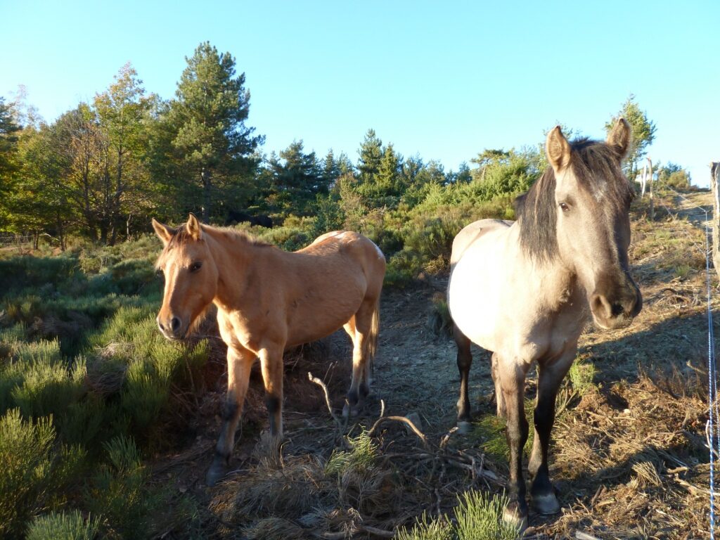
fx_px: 520
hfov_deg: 69.4
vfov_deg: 54.9
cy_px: 270
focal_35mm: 25
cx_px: 360
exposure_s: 1/100
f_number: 3.3
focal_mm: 4.1
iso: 80
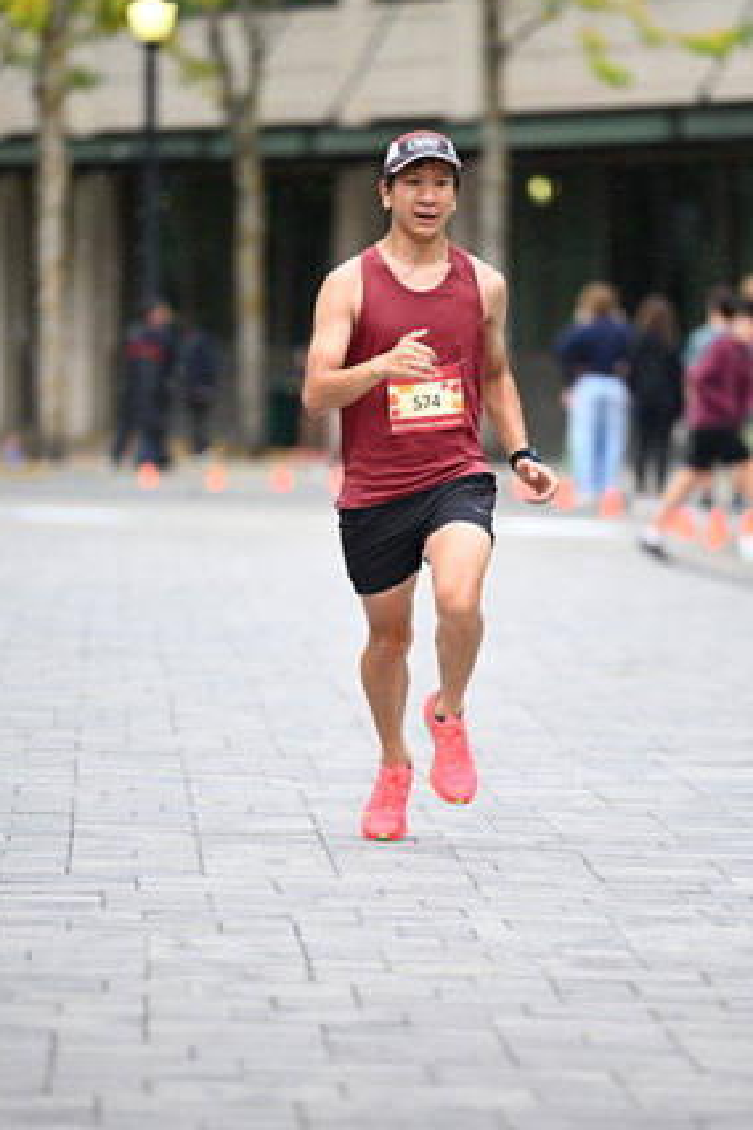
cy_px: 586
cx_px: 434
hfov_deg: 5.3
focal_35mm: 258
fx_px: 8094
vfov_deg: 8.0
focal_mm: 200
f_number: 2.8
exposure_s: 1/1600
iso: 1250
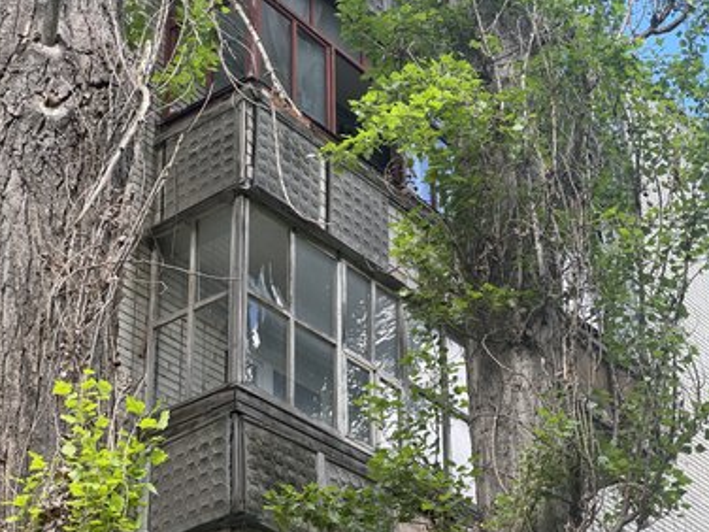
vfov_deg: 18.0
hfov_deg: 23.8
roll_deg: +1.0
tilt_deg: +33.5
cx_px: 368
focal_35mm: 82
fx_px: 1680
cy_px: 279
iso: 40
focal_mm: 9
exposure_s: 1/99
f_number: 2.8
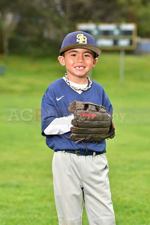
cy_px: 112
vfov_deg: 14.7
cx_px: 75
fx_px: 874
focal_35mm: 140
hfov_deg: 9.8
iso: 400
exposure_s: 1/250
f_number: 5.6
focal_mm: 140
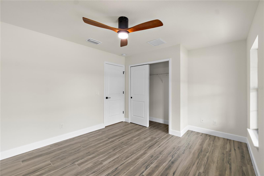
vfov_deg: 77.3
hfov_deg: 100.4
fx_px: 110
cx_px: 132
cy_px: 88
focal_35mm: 15
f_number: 8
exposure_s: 1.3
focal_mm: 10
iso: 100
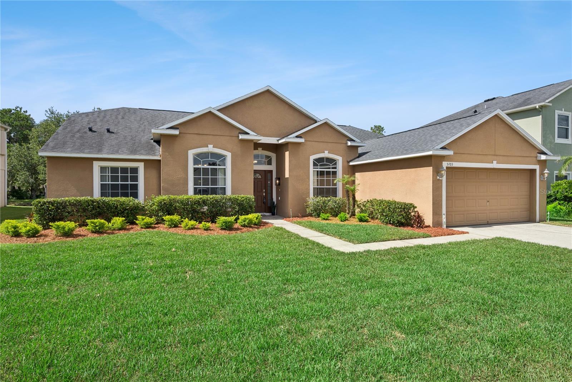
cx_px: 286
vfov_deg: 62.0
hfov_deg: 84.0
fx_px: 318
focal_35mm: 20
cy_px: 191
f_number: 13
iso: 80
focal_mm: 20
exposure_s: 1/80
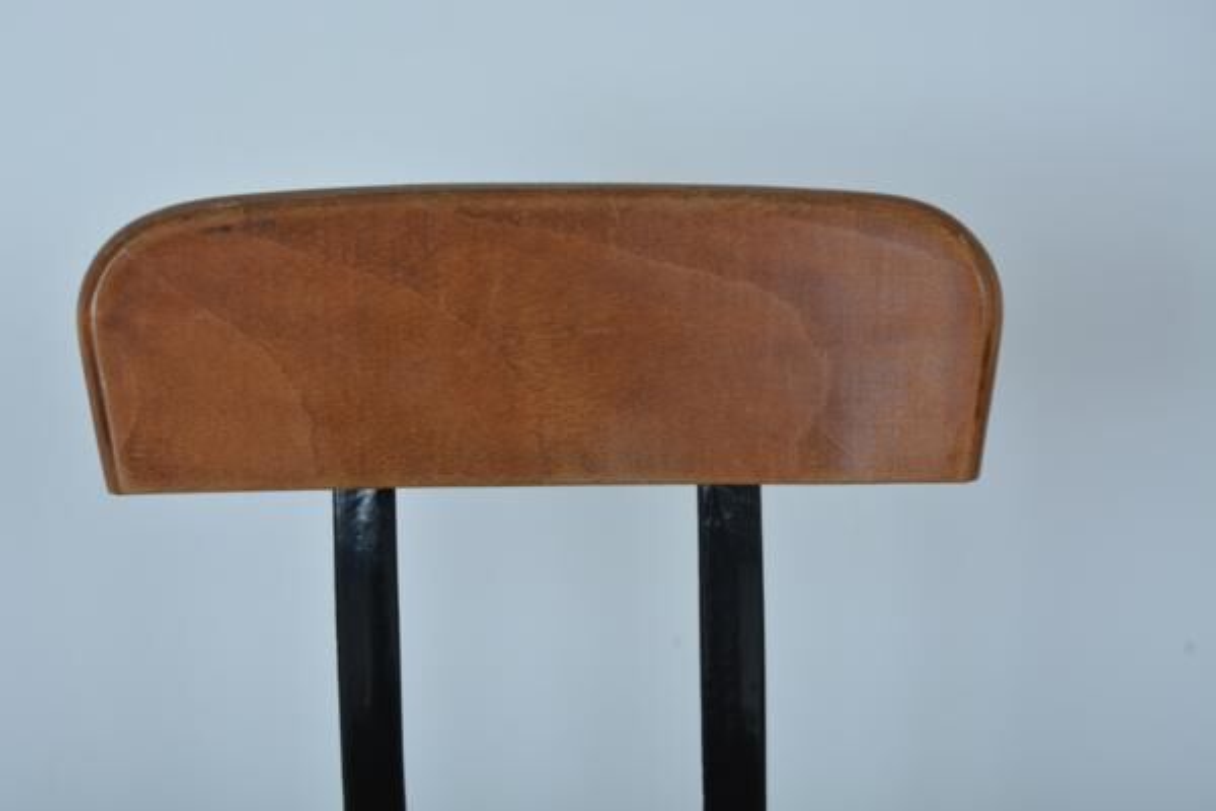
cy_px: 406
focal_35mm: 120
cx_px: 608
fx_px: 4053
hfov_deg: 17.1
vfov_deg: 11.4
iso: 320
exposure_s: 1/160
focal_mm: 80
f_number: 10
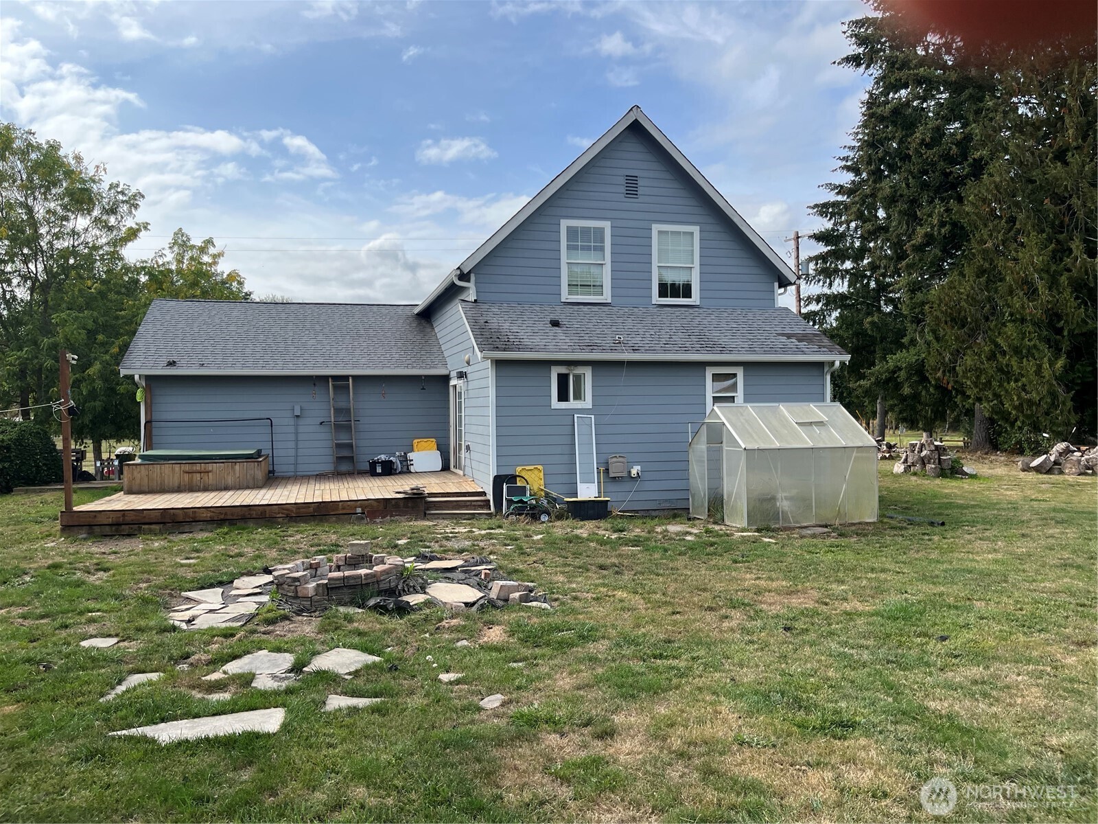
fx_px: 825
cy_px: 412
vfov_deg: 53.1
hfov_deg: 67.3
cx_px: 549
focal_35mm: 26
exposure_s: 1/2463
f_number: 1.6
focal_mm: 5.1
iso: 50
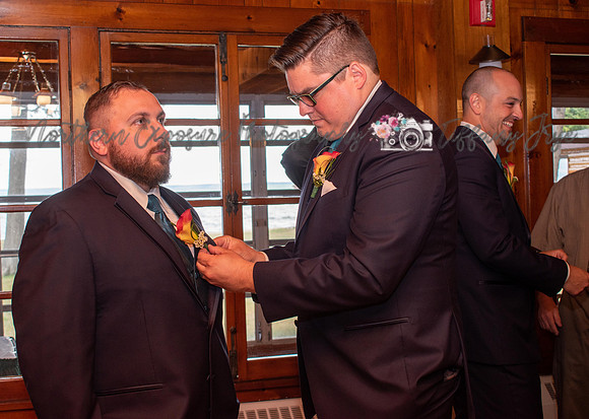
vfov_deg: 27.5
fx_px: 858
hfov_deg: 37.8
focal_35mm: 51
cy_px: 198
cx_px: 257
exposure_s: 1/125
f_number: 5.6
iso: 360
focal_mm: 31
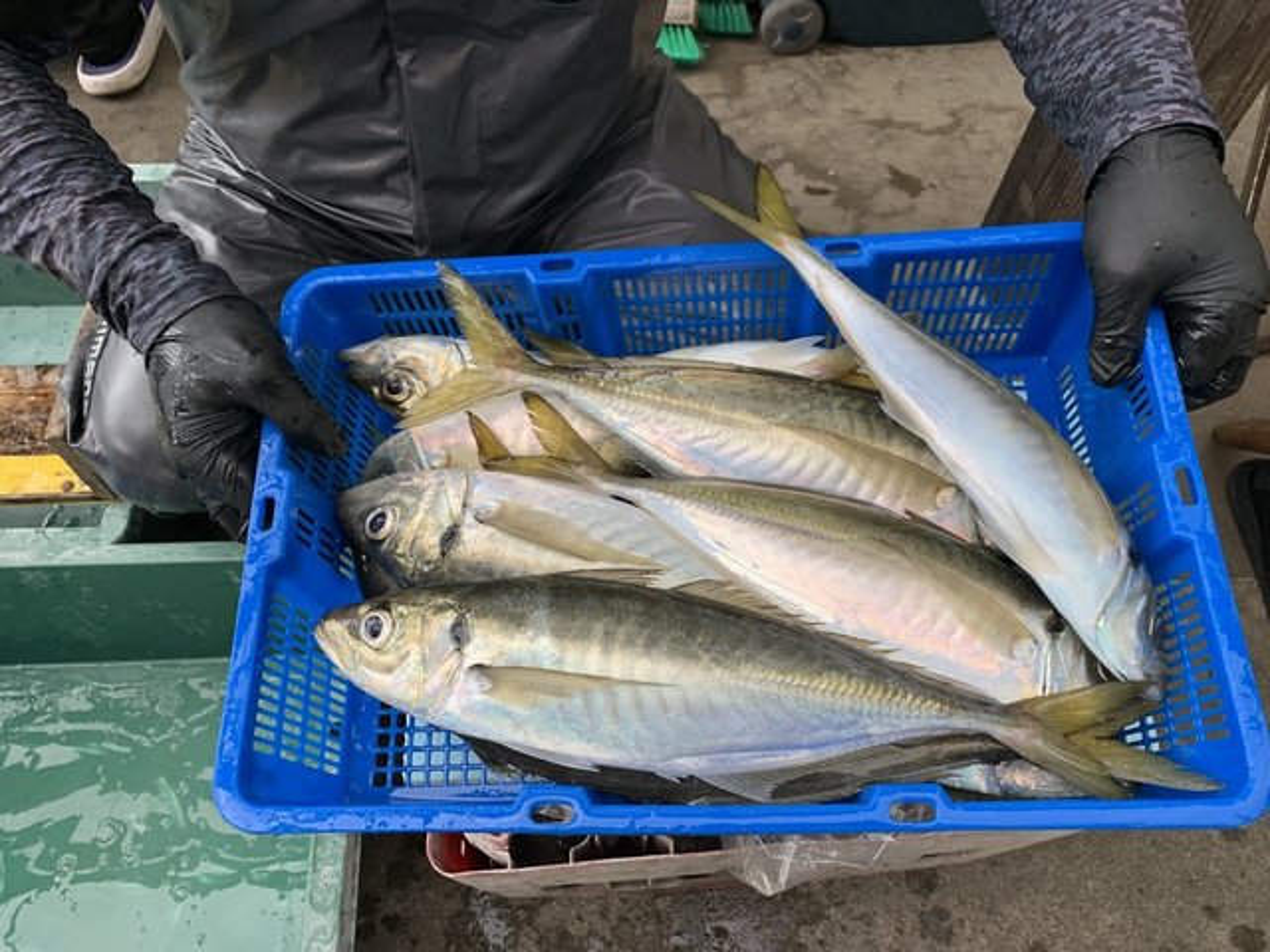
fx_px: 954
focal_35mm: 26
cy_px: 476
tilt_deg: -63.3
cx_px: 635
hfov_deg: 67.3
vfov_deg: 53.1
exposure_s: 1/122
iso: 25
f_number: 1.8
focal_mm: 4.25
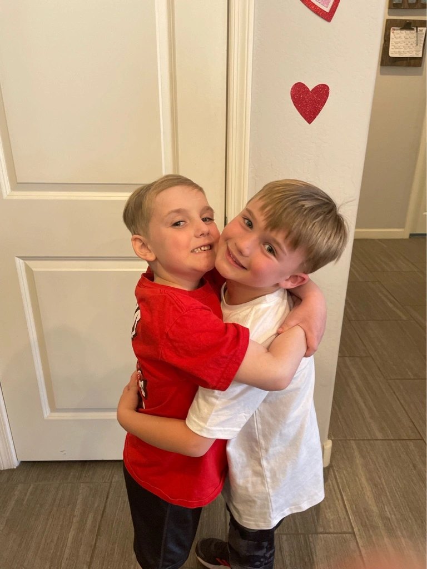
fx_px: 428
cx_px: 214
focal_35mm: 26
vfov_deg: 67.3
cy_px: 284
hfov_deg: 53.1
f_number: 1.6
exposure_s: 1/60
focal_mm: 4.2
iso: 200
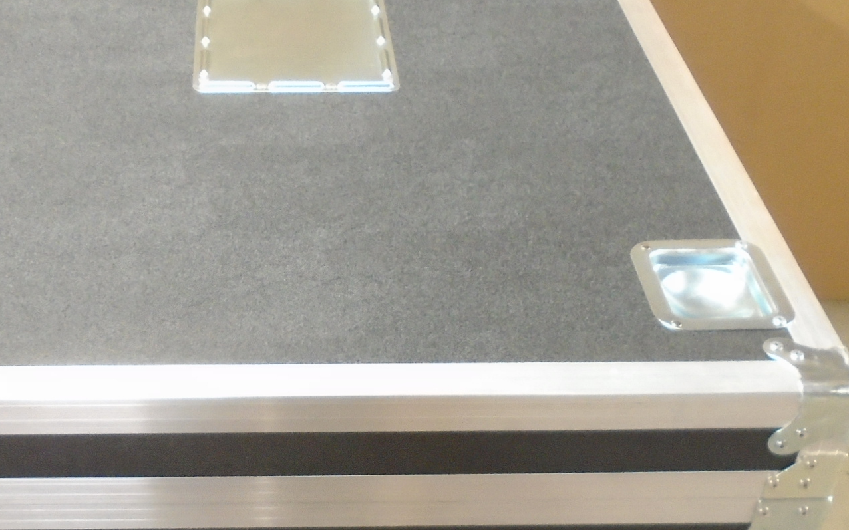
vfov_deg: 22.9
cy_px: 388
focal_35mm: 56
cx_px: 278
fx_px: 1295
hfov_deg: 35.9
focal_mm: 4.6
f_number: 3.2
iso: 400
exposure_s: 1/8
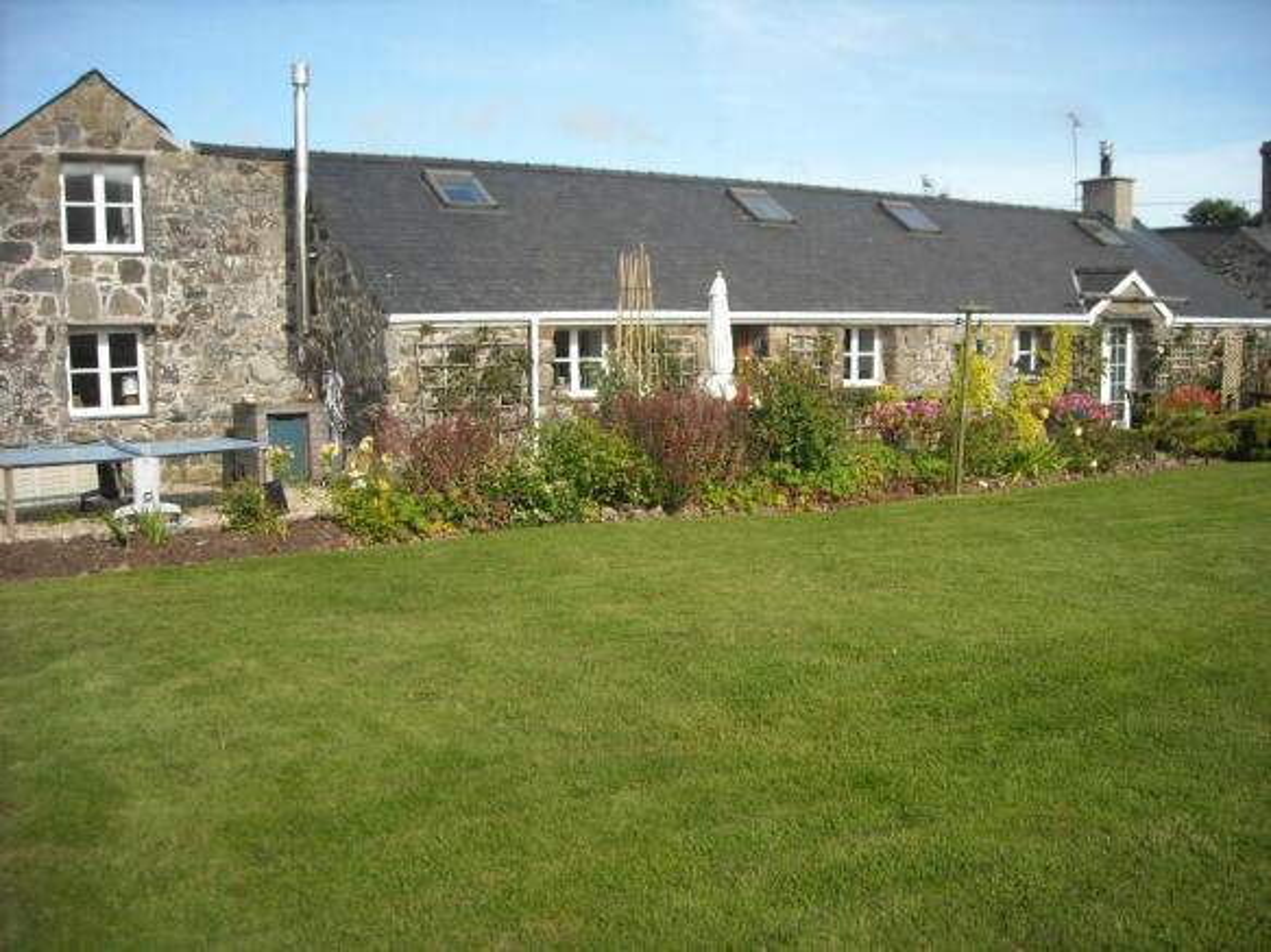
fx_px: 1285
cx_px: 636
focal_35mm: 35
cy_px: 476
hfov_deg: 52.6
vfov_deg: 40.7
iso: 77
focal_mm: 5.7
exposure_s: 1/250
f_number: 5.6
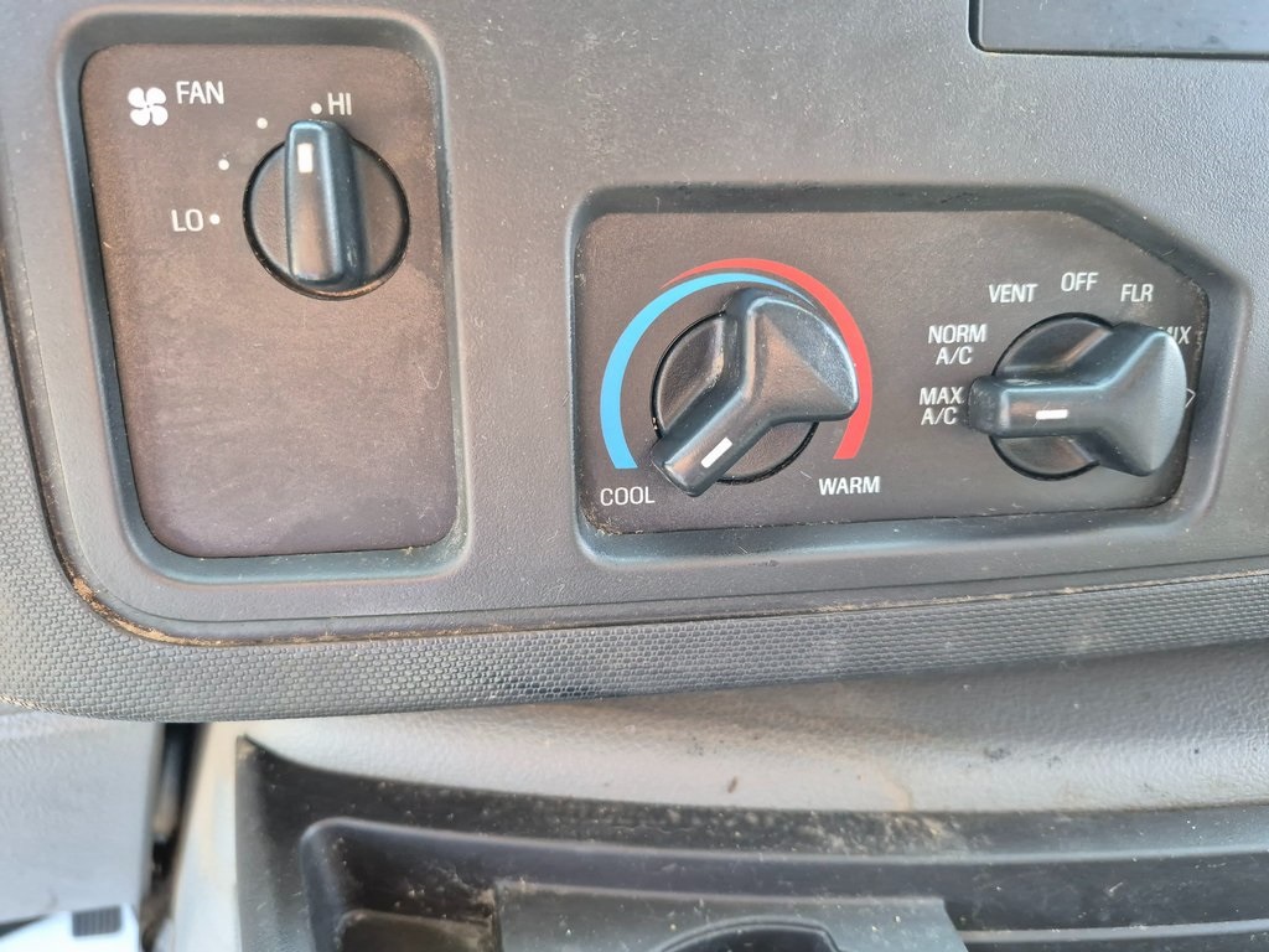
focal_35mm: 23
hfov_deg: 73.9
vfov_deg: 58.9
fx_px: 843
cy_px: 476
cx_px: 634
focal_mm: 5.4
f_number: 1.8
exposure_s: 1/120
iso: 250
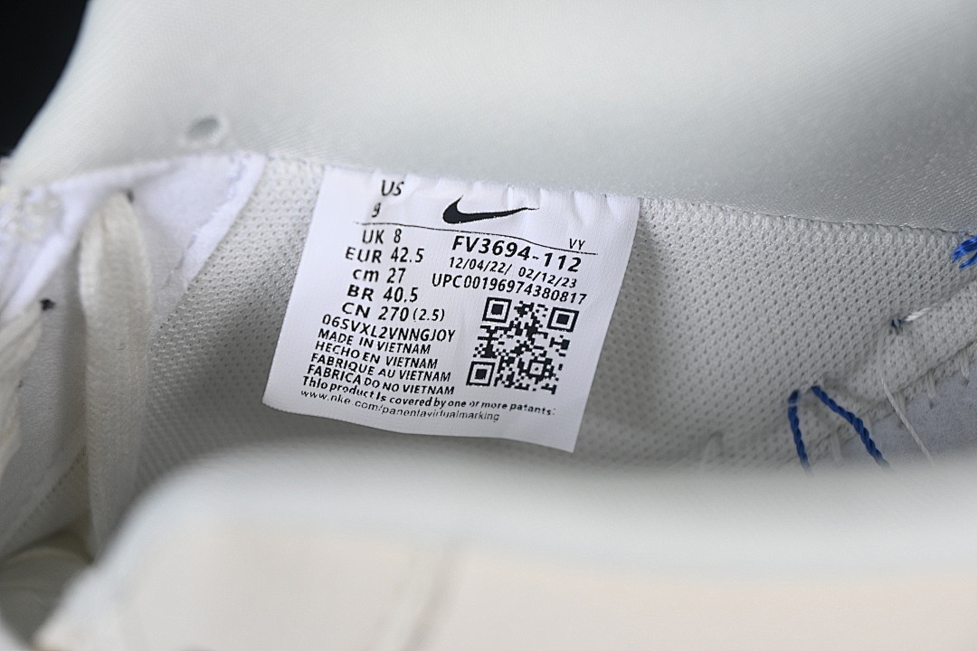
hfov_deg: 27.0
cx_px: 488
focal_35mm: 75
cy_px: 326
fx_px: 2035
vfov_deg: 18.2
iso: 160
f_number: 7.1
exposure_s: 1/80
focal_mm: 50
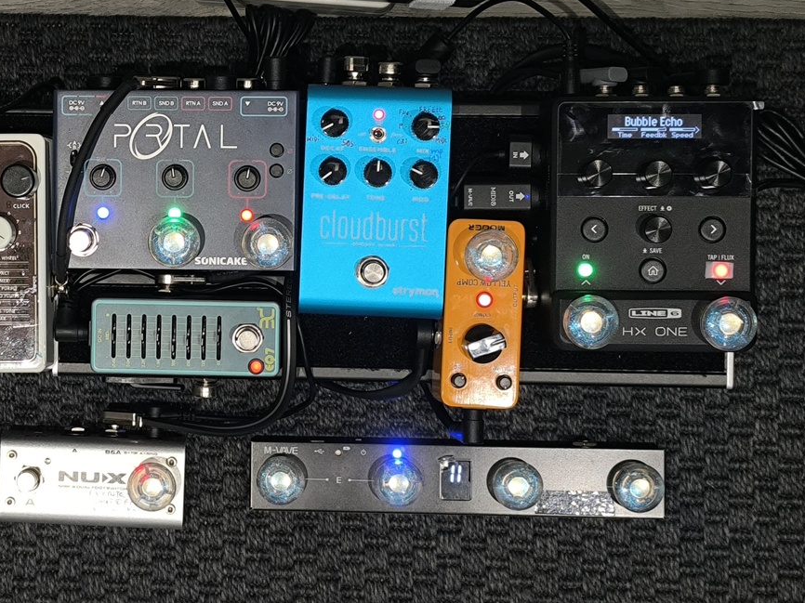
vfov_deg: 17.4
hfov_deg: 22.6
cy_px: 262
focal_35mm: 85
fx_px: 1976
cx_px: 125
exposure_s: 1/100
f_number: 1.65
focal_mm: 6.14
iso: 400
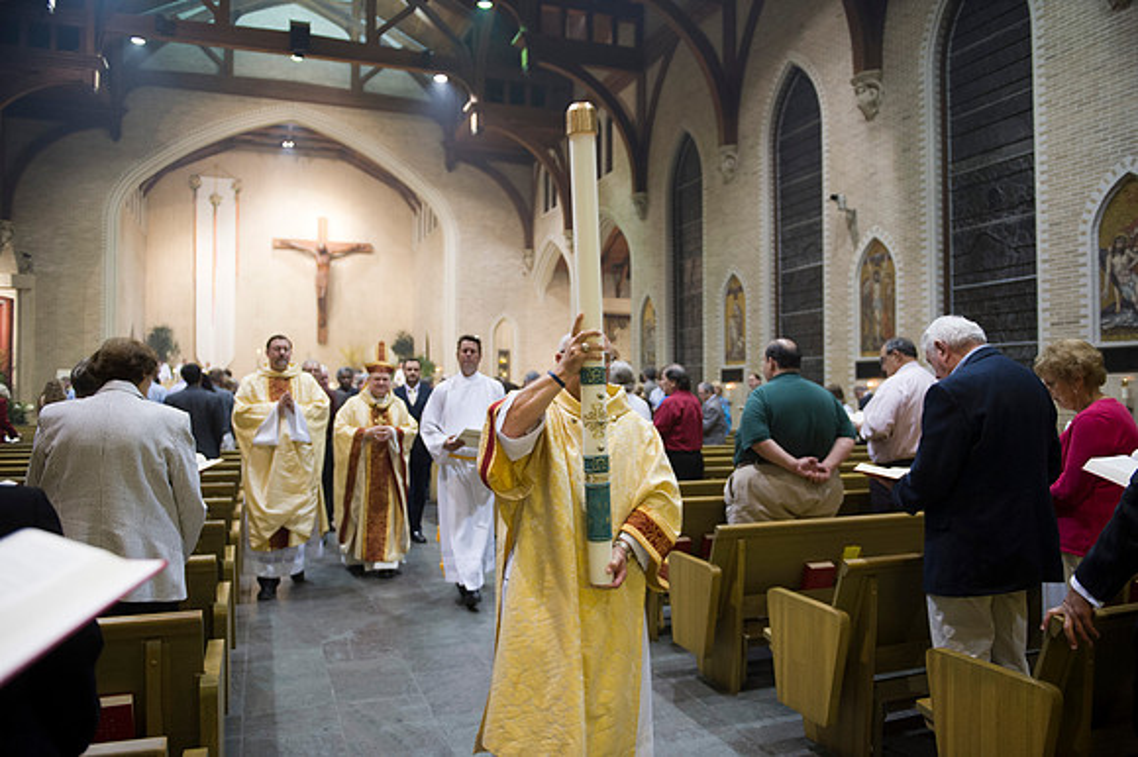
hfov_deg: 67.4
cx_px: 569
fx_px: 853
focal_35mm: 27
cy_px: 378
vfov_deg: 47.9
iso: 1600
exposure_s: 1/80
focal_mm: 27
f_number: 2.8
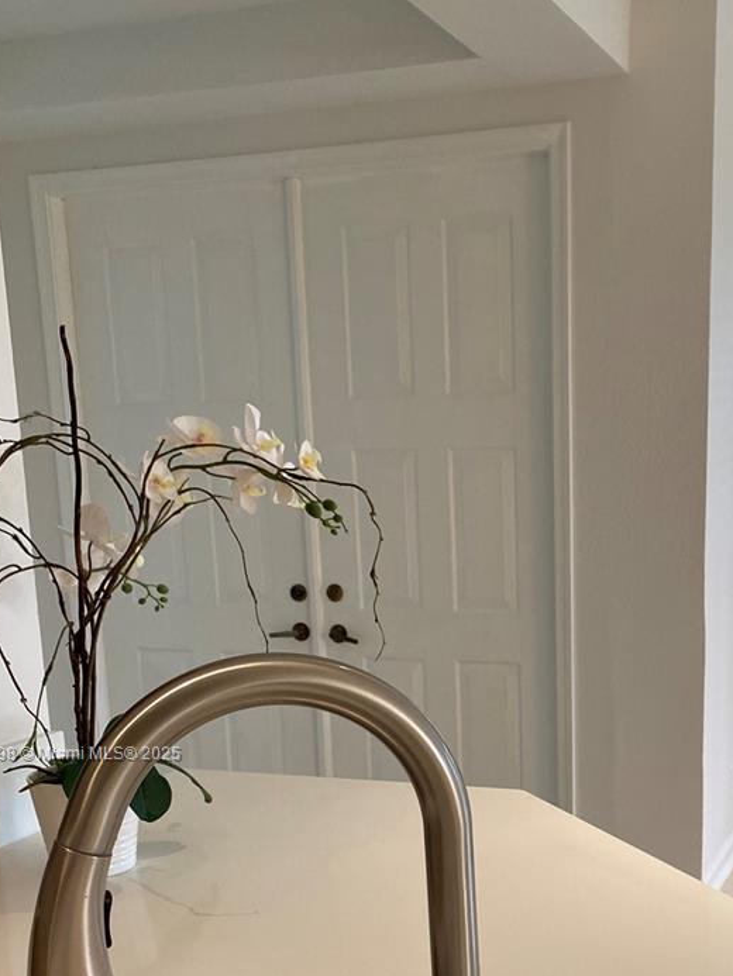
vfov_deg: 40.6
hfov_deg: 31.6
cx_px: 557
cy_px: 755
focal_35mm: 45
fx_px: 1270
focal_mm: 4.25
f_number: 1.8
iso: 100
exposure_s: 1/120
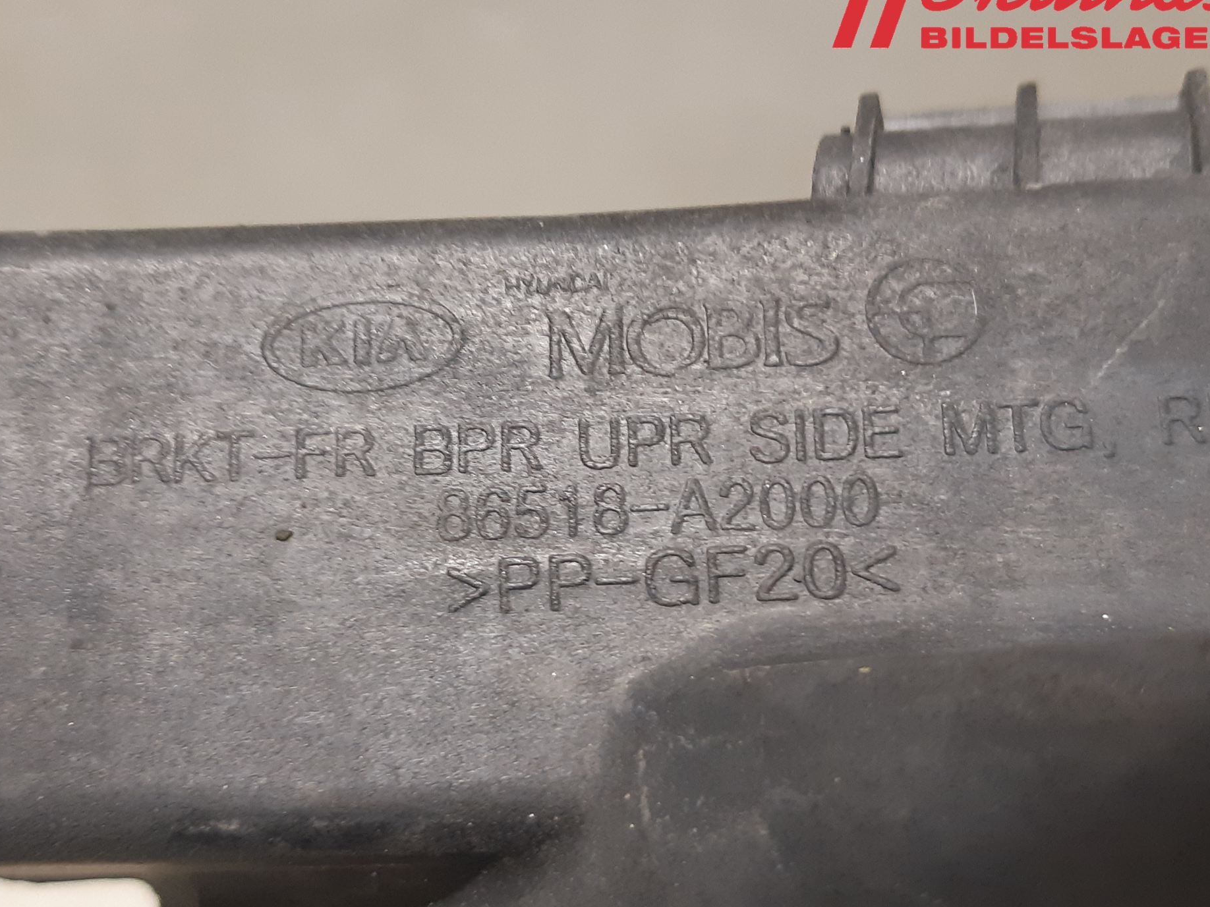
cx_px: 562
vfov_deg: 48.2
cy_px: 443
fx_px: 1014
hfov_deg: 61.6
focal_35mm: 29
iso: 200
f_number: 1.7
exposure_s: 1/33
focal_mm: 3.93
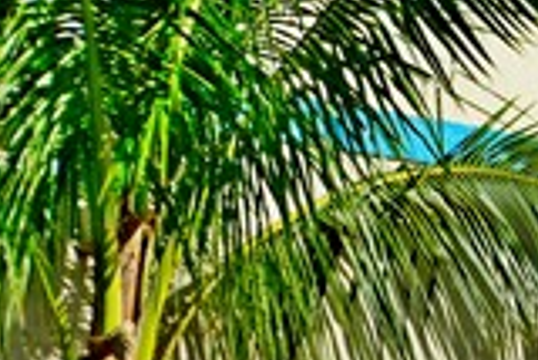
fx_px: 2154
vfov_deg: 9.4
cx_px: 1009
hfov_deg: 12.8
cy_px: 474
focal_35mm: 144
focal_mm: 24
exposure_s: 1/320
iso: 100
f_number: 9
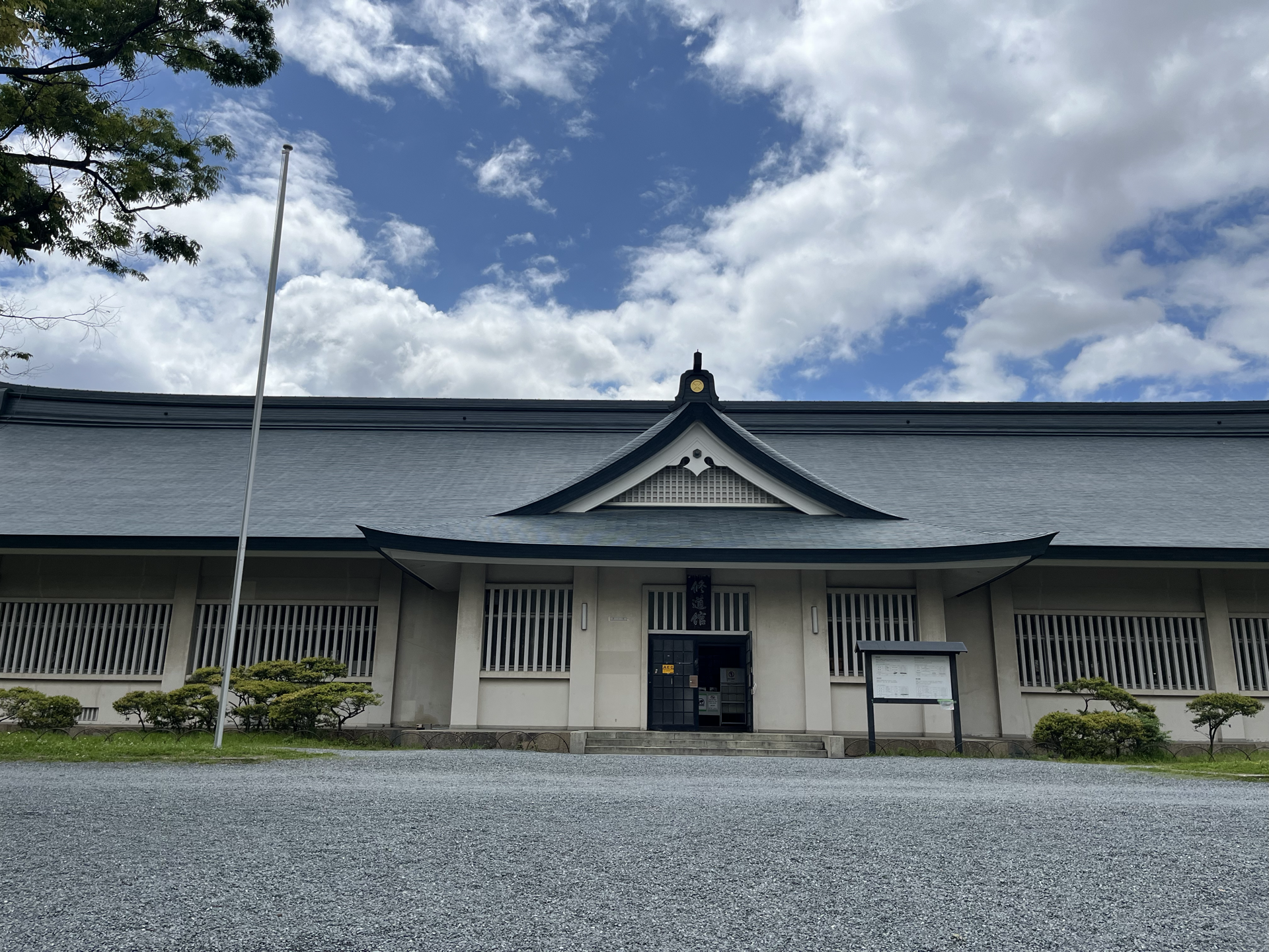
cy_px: 476
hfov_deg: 67.3
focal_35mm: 26
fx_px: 953
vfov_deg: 53.1
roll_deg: -1.7
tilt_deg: +15.0
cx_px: 634
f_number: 1.6
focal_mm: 5.1
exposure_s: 1/9091
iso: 50
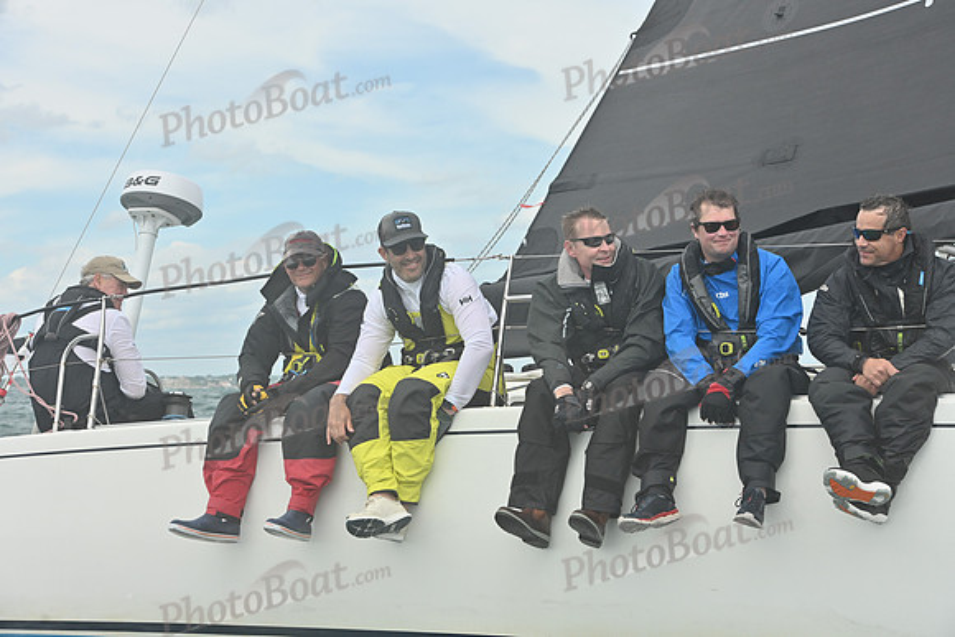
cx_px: 478
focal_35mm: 82
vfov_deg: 16.7
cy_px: 318
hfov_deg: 24.8
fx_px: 2176
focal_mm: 82
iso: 320
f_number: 8
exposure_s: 1/1250
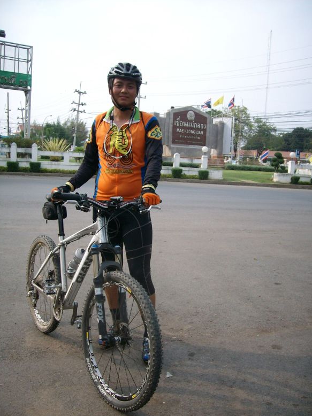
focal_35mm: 36
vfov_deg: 51.4
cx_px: 156
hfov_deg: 39.6
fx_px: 433
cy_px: 213
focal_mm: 5.8
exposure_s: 1/471
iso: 80
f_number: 2.8
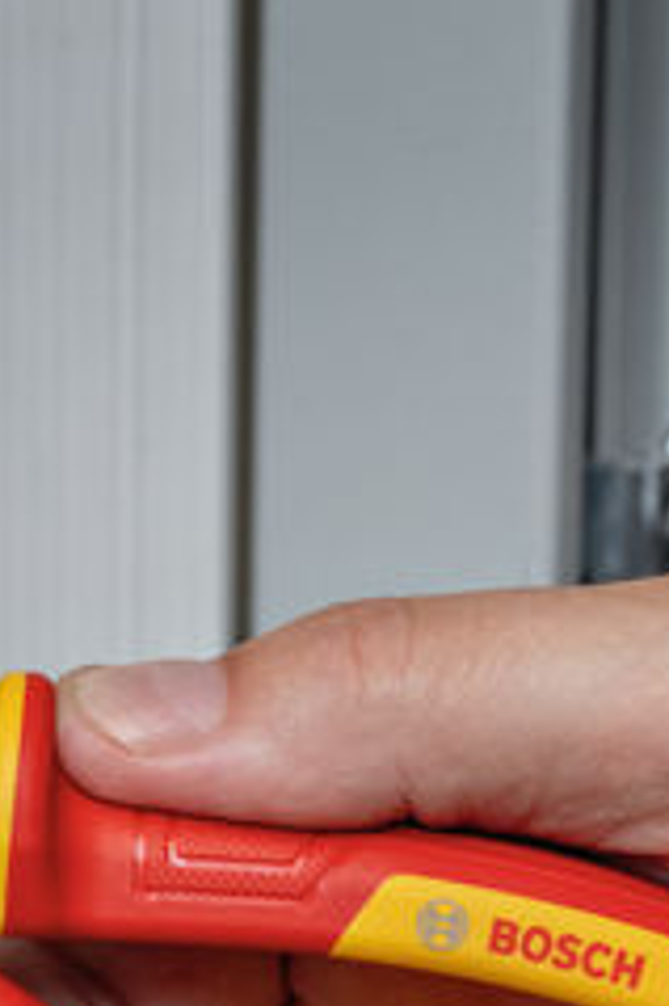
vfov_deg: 10.1
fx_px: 5611
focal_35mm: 201
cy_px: 1046
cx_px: -76
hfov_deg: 6.8
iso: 2000
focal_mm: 60
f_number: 11
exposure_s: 1/60
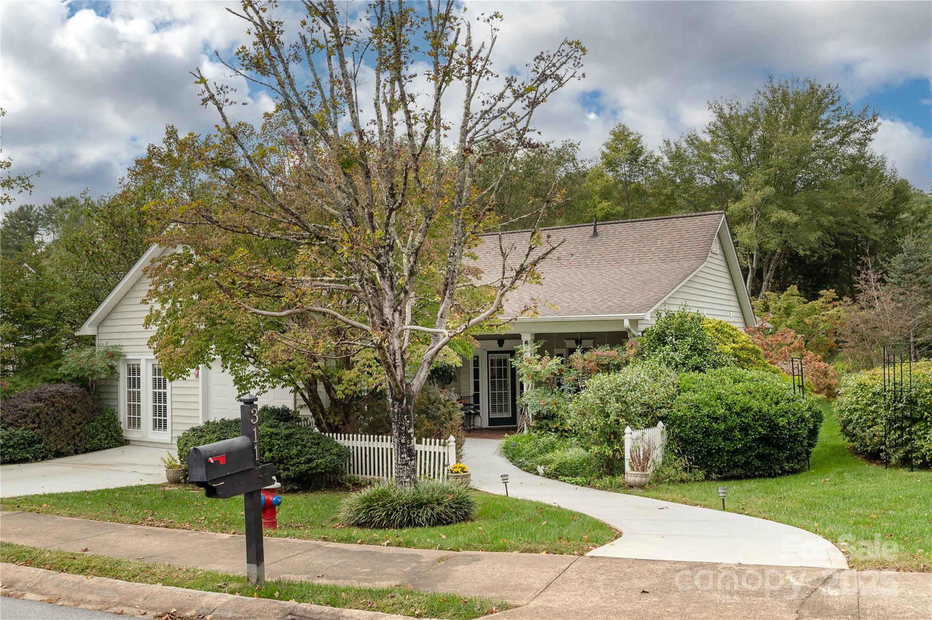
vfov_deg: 43.5
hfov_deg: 62.0
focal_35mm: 30
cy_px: 310
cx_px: 466
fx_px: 776
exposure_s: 1/800
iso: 320
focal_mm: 30
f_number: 7.1
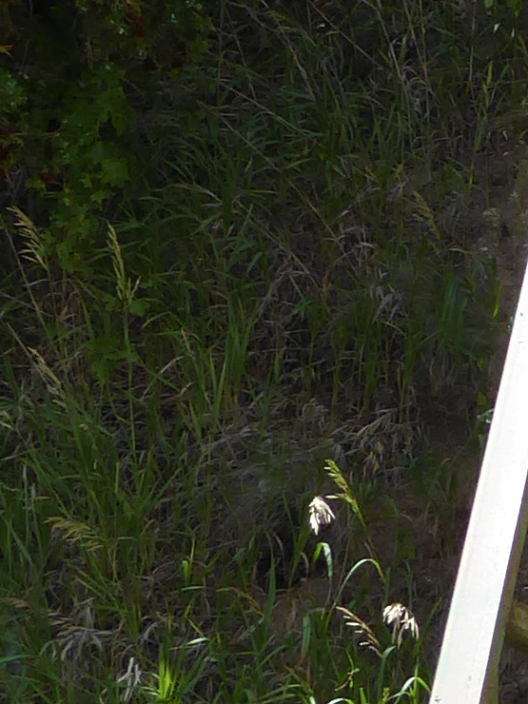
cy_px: 299
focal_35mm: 227
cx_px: 844
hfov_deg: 6.4
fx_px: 4617
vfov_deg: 8.7
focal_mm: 7.2
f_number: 3.8
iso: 80
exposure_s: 1/500
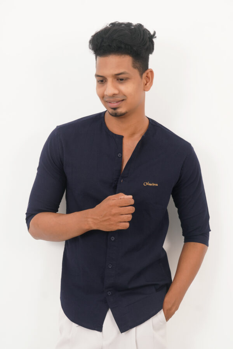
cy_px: 174
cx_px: 116
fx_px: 626
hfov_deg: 21.1
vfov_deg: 31.2
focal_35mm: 64
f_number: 8
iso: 200
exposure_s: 1/100
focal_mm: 43
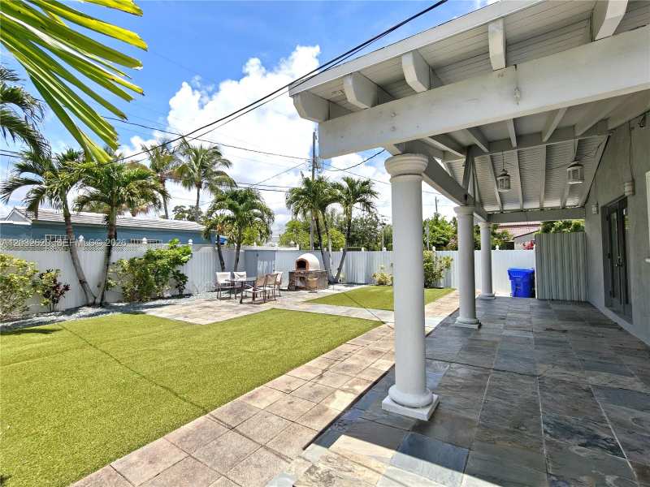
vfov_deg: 78.1
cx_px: 325
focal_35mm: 16
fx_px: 300
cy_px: 244
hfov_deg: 94.5
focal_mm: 2.31
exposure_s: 1/1898
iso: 50
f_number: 2
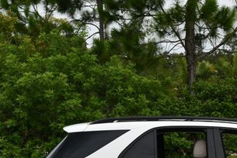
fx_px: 1107
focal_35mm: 168
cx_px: 223
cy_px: 161
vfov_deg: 8.1
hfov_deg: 12.1
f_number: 8
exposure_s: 1/250
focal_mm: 40
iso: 160
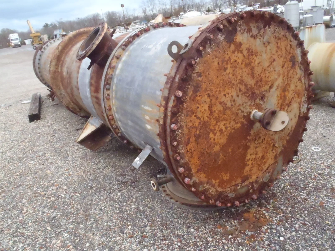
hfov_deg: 63.4
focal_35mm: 28
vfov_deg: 49.7
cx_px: 168
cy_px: 126
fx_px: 271
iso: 800
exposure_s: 1/80
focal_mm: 5
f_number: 10
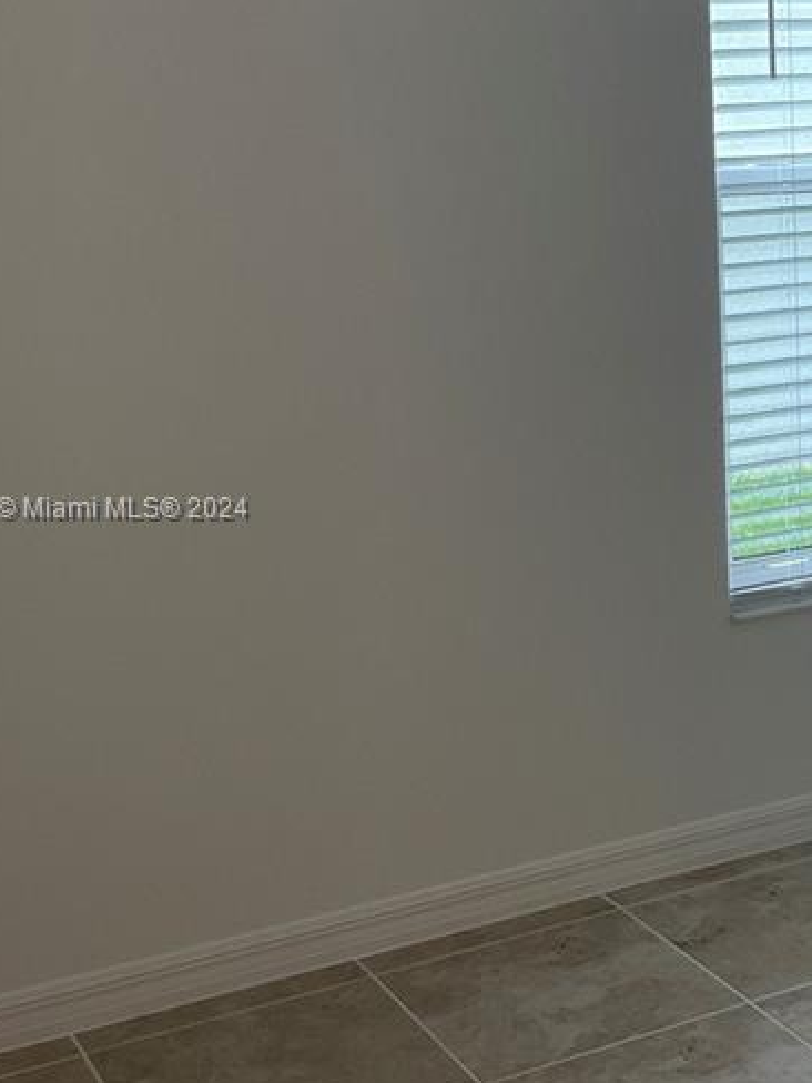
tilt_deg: -11.9
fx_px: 2002
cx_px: 841
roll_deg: +1.9
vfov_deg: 30.3
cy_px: 510
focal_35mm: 64
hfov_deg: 22.0
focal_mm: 4.2
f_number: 1.6
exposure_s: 1/120
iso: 80
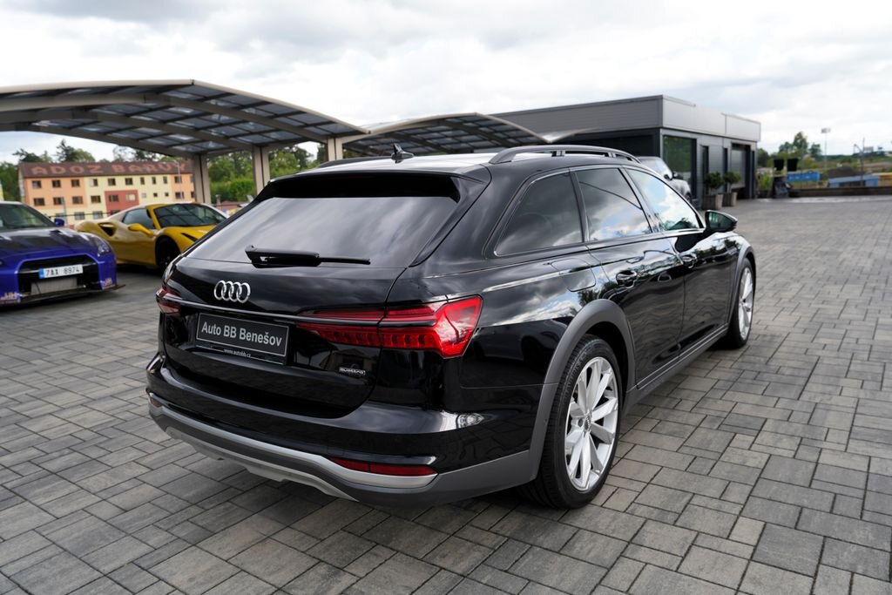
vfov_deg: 49.6
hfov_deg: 69.4
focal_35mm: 26
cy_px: 298
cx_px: 446
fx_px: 644
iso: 100
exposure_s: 1/100
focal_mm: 26
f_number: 5.6
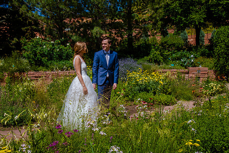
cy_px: 73
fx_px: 274
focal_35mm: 43
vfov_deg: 31.2
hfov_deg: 45.4
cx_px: 107
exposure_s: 1/320
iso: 200
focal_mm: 40
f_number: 10
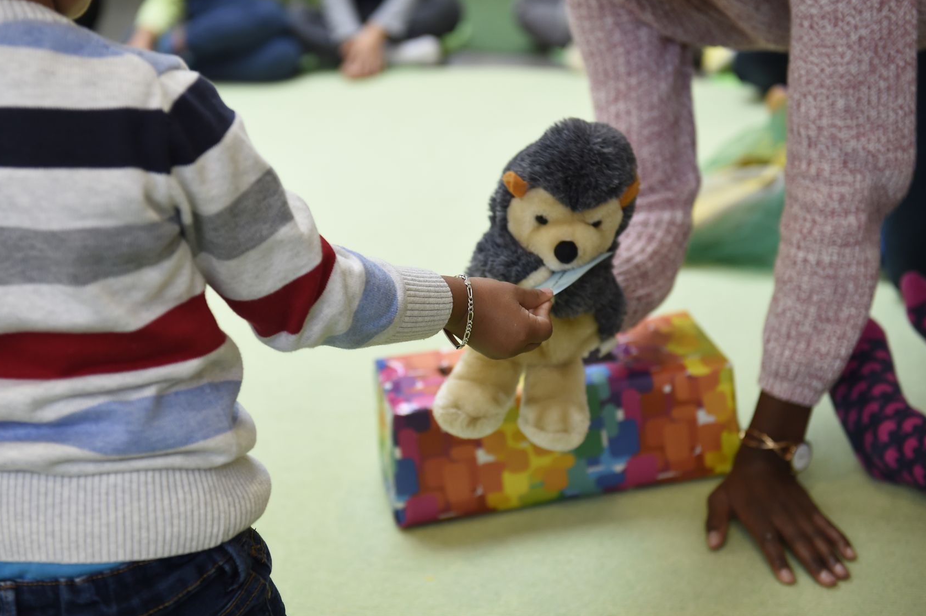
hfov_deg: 31.4
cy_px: 268
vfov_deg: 21.2
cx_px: 409
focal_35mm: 64
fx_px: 1645
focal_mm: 56
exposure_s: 1/160
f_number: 3.5
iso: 1250
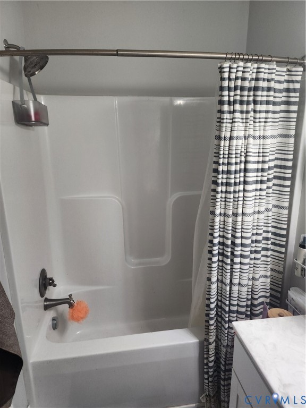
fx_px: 271
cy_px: 204
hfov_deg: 58.9
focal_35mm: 23
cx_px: 153
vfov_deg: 73.9
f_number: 1.8
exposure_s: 1/120
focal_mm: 6.4
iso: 200
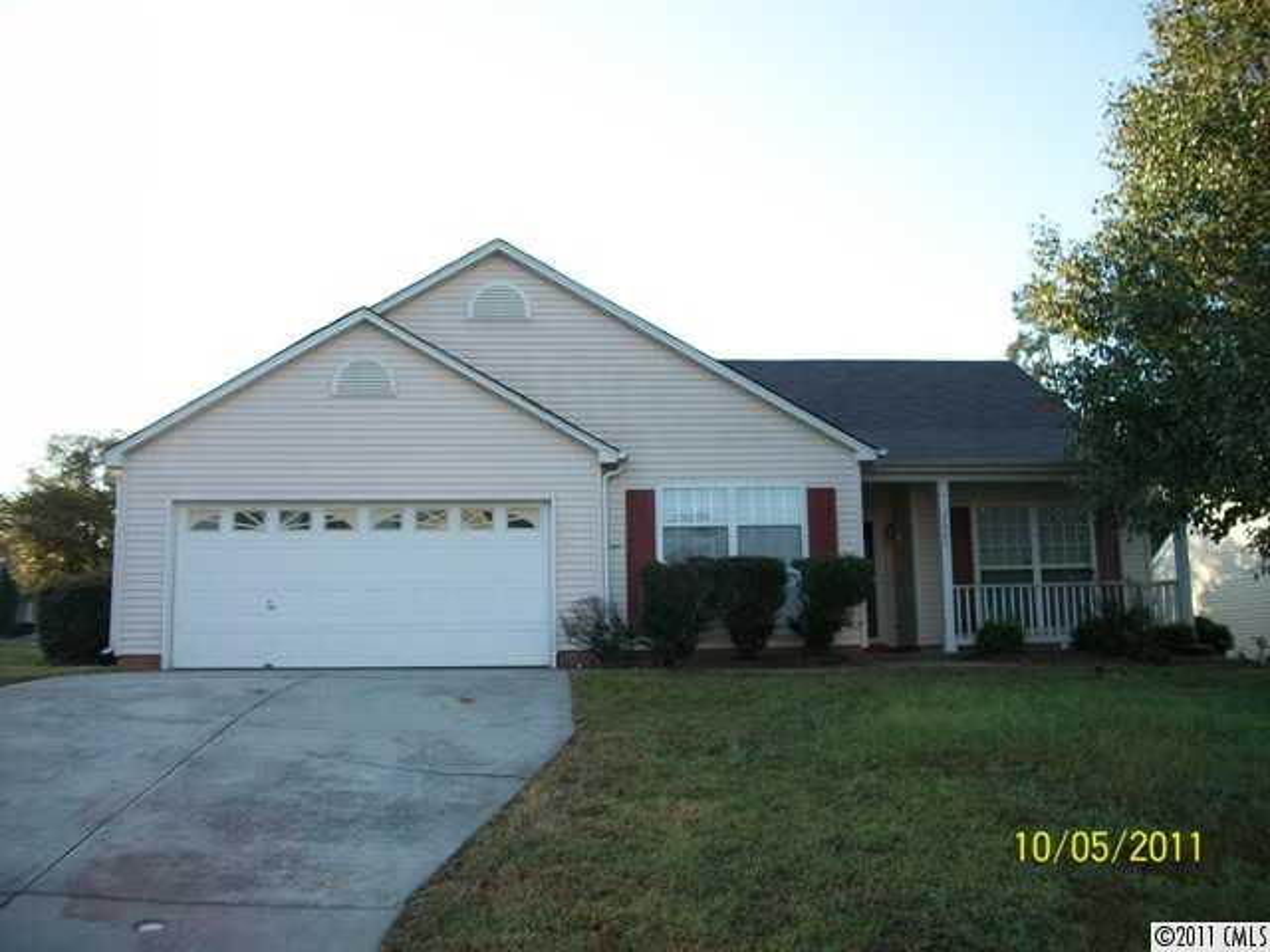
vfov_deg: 44.2
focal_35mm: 32
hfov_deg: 56.8
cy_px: 476
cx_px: 635
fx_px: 1174
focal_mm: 5.7
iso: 80
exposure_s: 1/320
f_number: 2.9
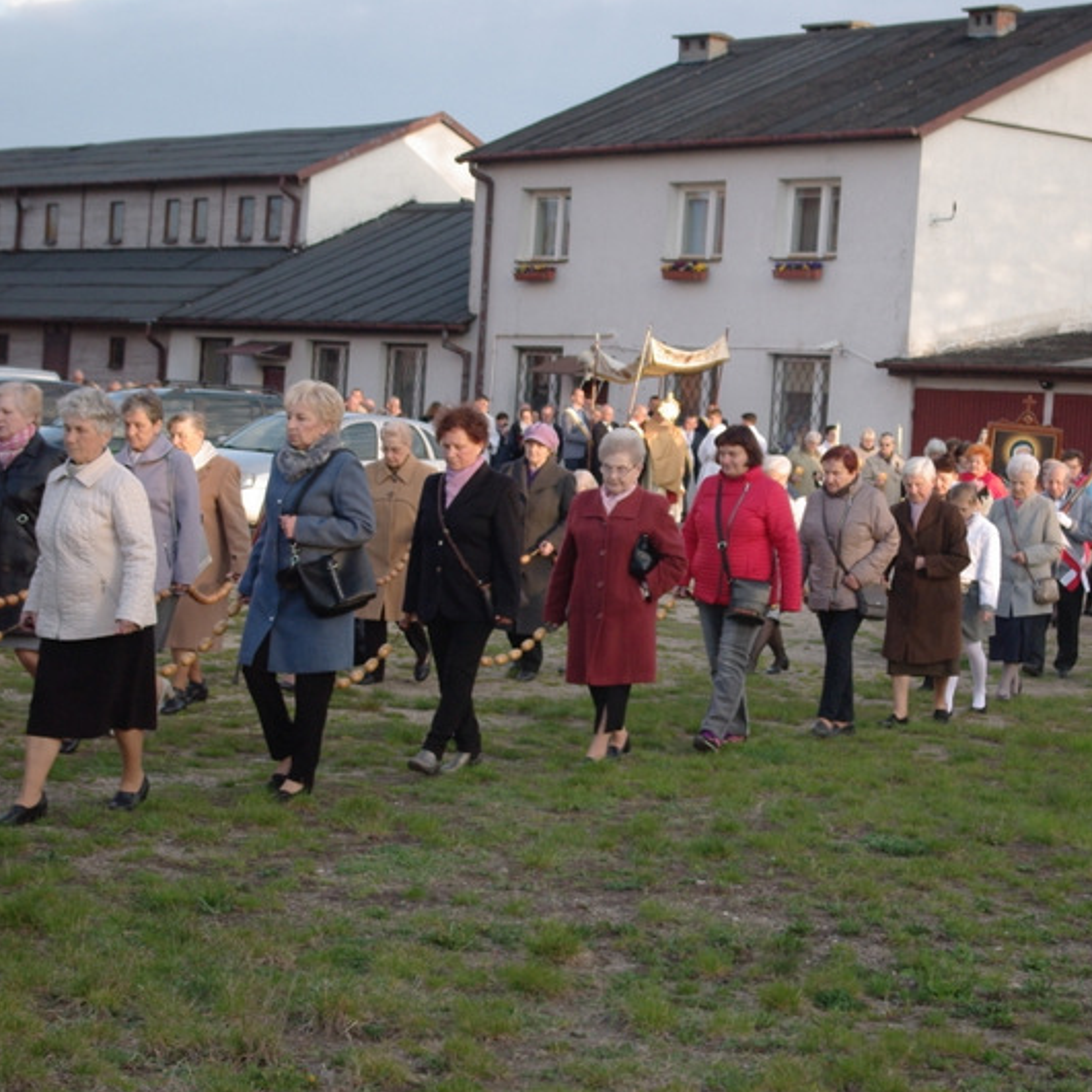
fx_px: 2748
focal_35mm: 77
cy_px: 547
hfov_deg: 22.4
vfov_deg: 22.5
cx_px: 689
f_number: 4.5
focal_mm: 40
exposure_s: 1/180
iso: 560
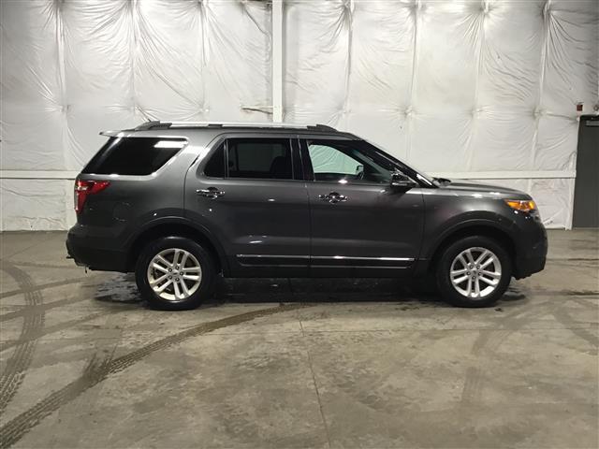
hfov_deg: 58.4
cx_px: 300
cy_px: 224
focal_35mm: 31
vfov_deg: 45.4
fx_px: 536
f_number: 2.4
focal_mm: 3.3
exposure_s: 1/30
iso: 80
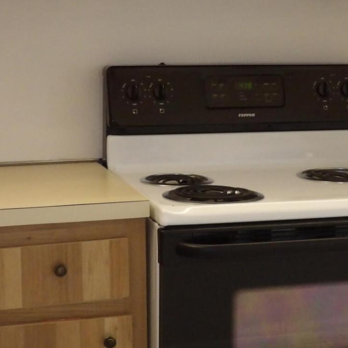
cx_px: 215
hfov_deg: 20.6
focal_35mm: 84
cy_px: 112
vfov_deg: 20.6
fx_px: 955
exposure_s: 1/33
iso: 200
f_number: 2.8
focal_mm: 4.3
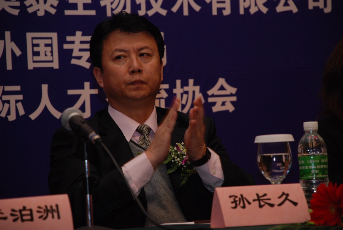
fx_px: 1931
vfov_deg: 6.8
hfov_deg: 10.1
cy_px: 115
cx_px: 172
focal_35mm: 202
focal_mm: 135
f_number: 5.6
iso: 400
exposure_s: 1/60
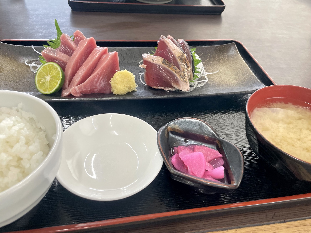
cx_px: 156
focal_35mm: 26
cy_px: 116
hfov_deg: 67.3
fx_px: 234
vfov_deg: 53.1
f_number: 1.6
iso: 100
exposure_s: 1/121
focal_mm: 4.2
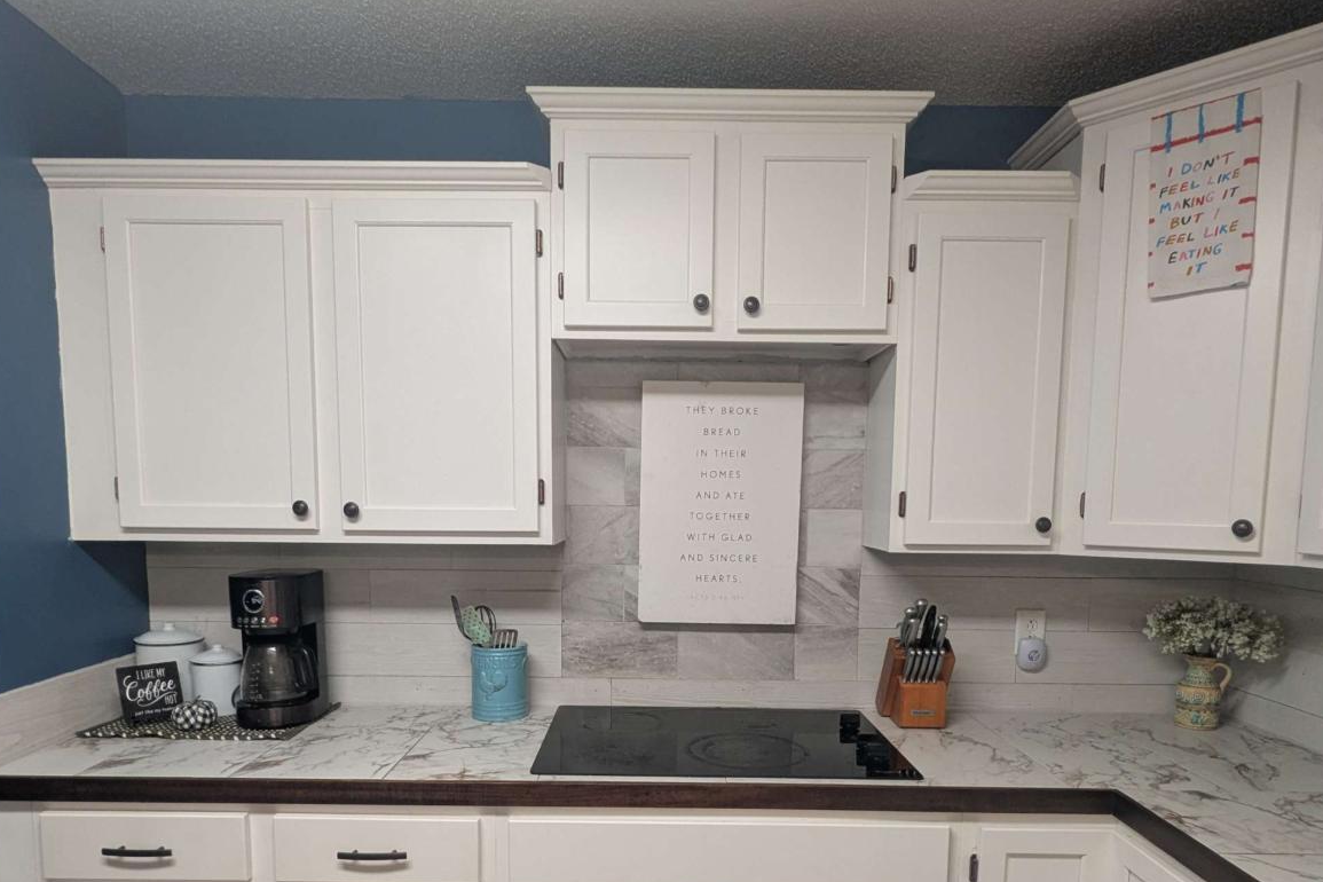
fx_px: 845
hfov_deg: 76.1
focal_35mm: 23
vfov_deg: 53.9
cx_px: 652
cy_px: 597
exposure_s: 1/24
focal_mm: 2.35
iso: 75
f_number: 2.2
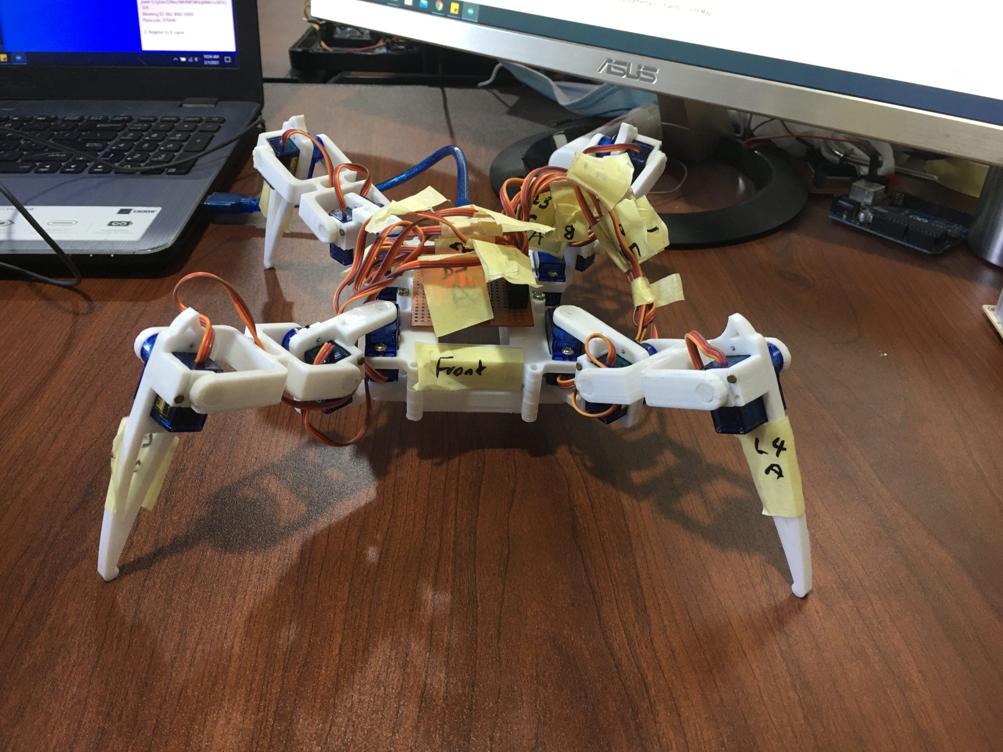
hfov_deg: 60.0
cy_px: 373
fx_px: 869
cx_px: 507
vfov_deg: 46.8
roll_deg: -1.8
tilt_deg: -31.4
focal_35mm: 30
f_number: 2.2
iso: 125
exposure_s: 1/33
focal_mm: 4.15
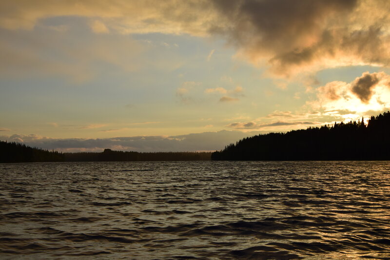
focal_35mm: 51
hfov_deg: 38.9
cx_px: 195
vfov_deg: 26.5
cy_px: 130
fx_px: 552
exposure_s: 1/500
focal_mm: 34
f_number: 11
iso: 280
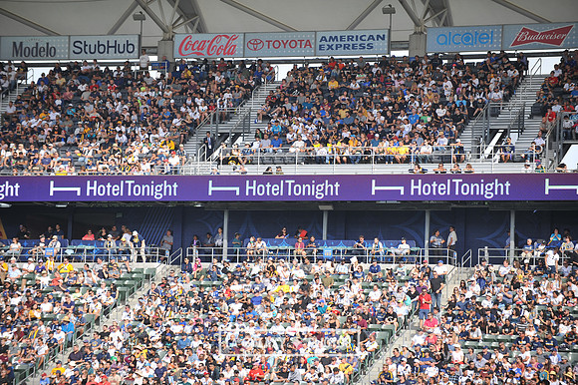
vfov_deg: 8.1
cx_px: 289
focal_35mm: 170
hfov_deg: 12.1
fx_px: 2728
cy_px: 192
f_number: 3.2
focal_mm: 170
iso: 250
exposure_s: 1/1250
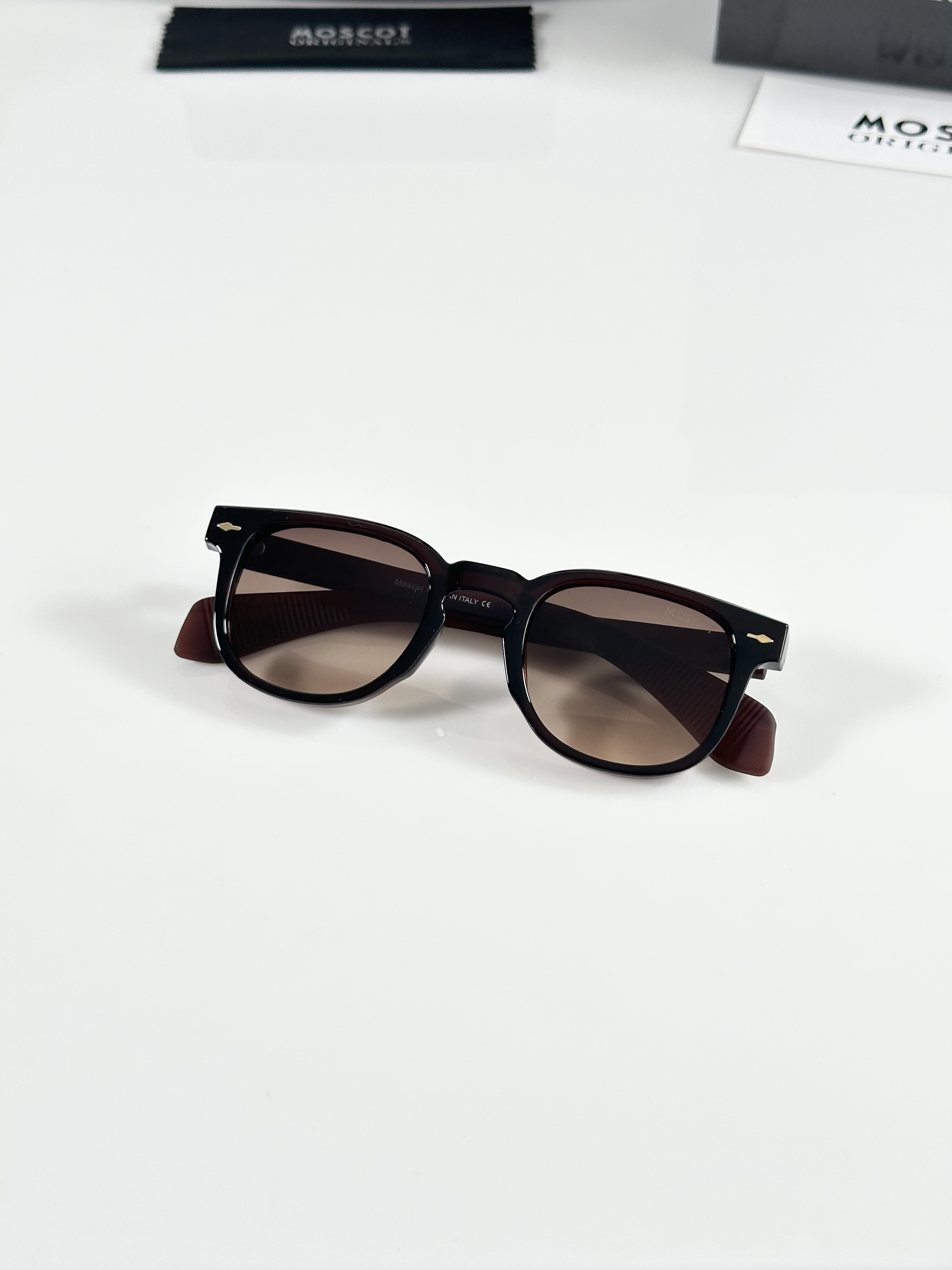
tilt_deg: -43.1
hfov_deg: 30.3
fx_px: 1760
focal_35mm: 48
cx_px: 476
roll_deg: +0.2
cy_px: 635
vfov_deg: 39.7
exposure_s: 1/100
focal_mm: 6.86
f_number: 1.78
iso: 80
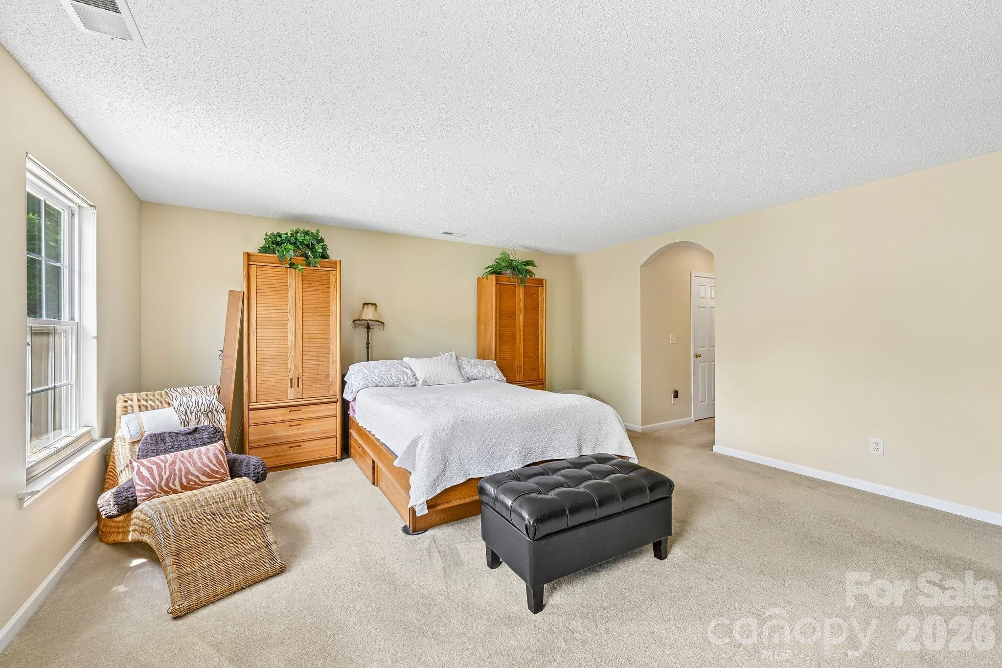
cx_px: 501
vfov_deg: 81.2
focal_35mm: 14
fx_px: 390
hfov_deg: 104.3
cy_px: 334
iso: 200
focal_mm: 14
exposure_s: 1/15
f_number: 8
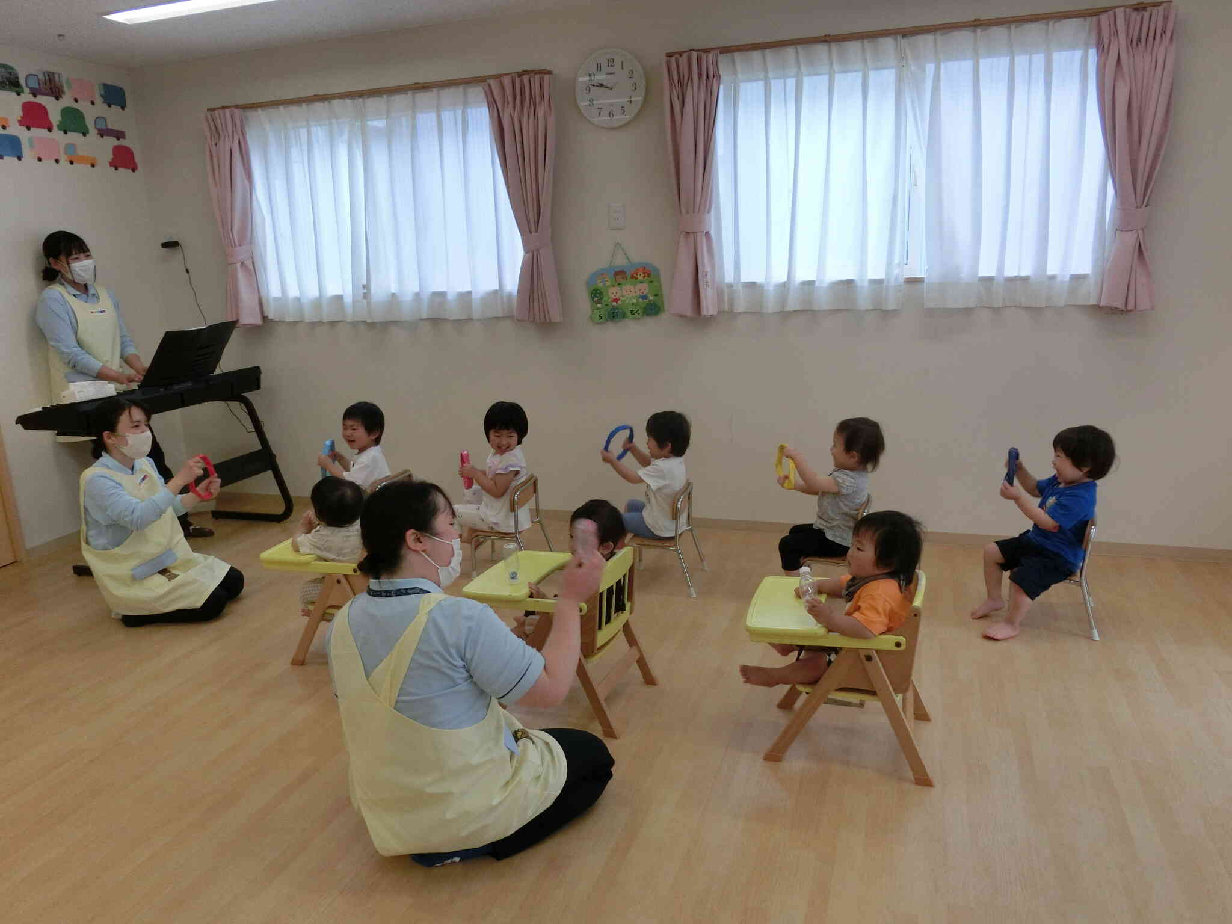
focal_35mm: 25
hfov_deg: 69.4
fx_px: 890
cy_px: 462
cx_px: 616
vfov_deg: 54.9
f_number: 3.5
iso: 160
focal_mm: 4.5
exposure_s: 1/125
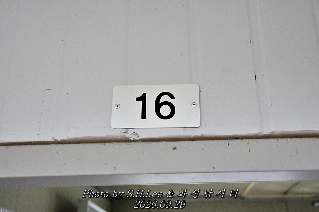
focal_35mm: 48
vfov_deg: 28.0
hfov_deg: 41.2
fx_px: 425
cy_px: 106
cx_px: 160
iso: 1600
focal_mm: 32
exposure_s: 1/3200
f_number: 4
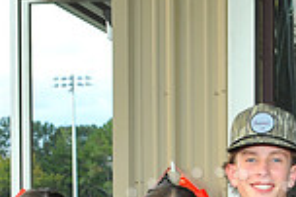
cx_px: 216
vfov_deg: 8.6
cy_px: 351
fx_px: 1257
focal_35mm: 153
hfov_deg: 13.4
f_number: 6.3
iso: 800
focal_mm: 40
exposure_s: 1/60
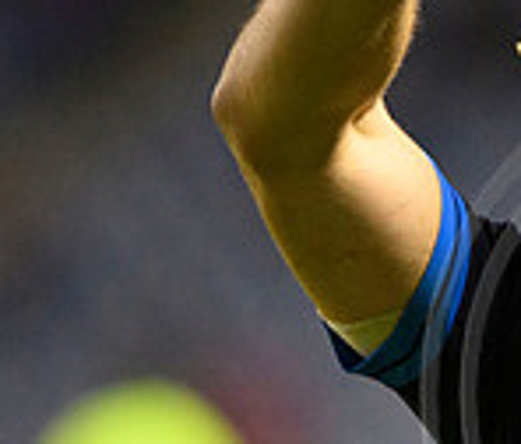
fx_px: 26471
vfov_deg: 1.0
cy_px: 391
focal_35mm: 1674
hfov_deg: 1.1
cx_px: 1038
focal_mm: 400
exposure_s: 1/640
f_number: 3.2
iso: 5000
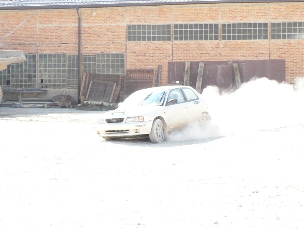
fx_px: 782
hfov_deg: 22.0
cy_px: 74
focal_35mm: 89
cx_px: 118
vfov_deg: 16.6
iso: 400
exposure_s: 1/500
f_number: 5.6
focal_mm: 10.9
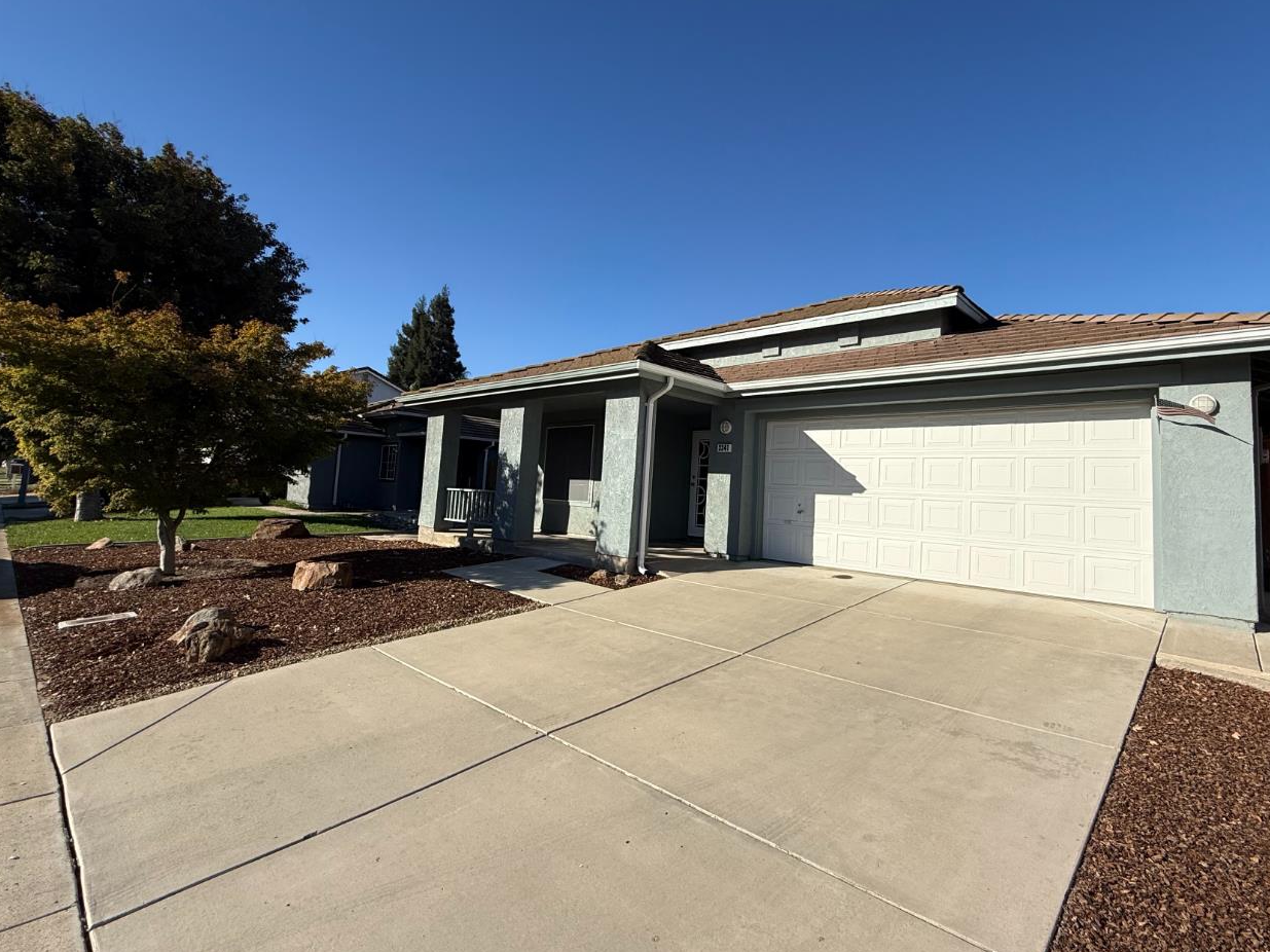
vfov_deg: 74.6
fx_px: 624
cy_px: 442
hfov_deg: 90.7
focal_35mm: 17
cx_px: 700
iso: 50
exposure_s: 1/2717
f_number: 2.2
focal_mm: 2.22
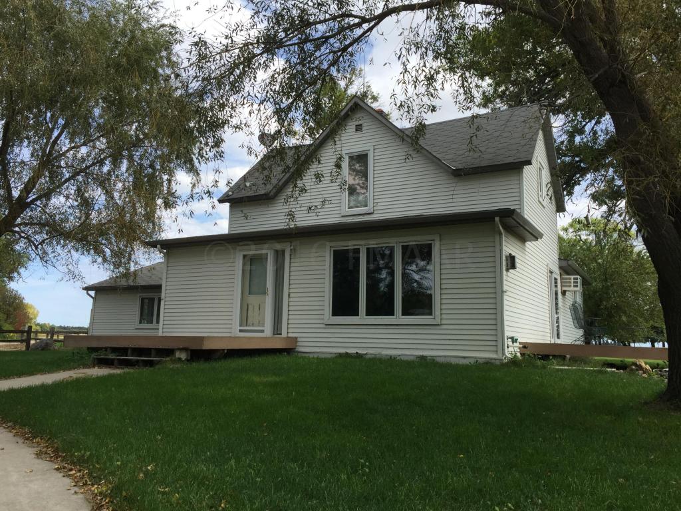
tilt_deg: +8.1
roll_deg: -0.8
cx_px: 340
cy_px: 256
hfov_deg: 61.7
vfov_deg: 48.2
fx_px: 571
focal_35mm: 29
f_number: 2.2
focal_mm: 4.15
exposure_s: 1/1319
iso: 32
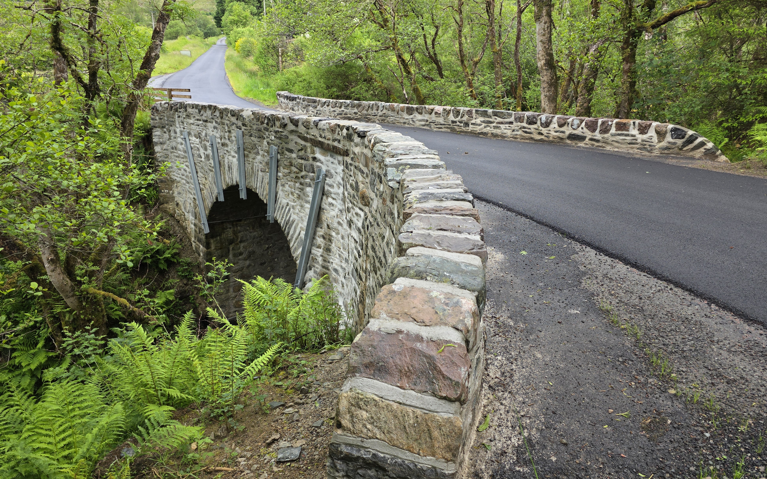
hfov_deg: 72.5
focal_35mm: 25
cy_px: 217
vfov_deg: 49.2
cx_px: 376
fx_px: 523
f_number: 1.7
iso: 40
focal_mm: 6.3
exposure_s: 1/180
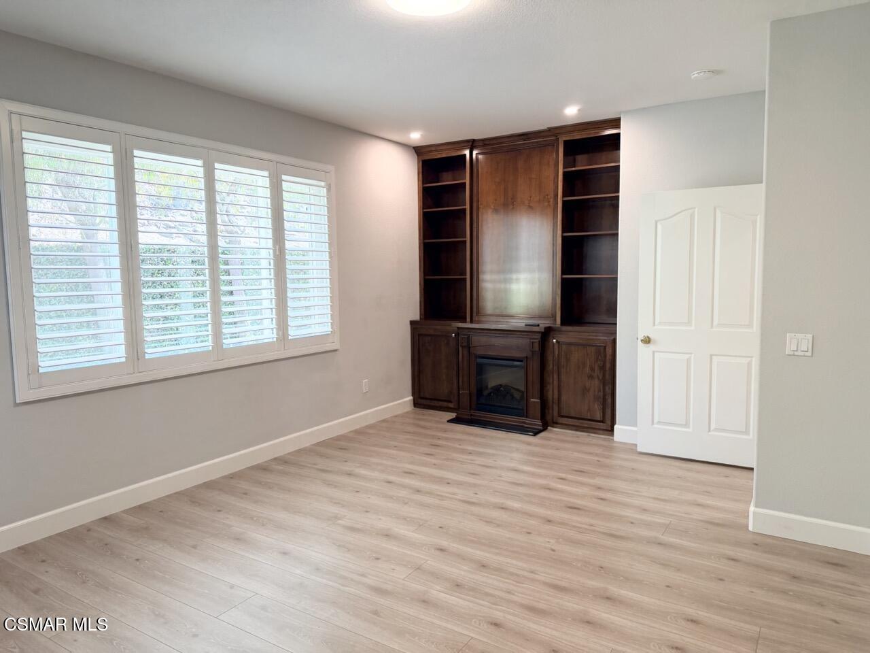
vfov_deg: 56.8
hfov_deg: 71.6
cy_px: 326
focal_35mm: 24
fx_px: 603
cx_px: 435
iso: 160
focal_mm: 6.76
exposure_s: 1/120
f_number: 1.78
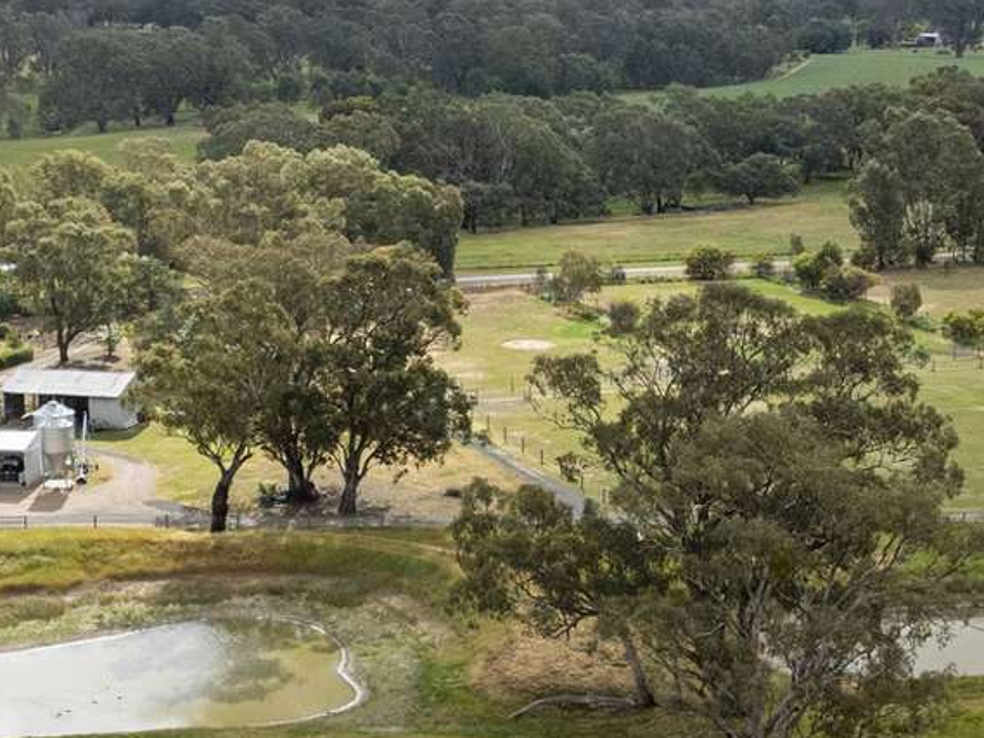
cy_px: 607
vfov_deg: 18.0
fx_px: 2303
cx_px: 432
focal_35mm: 81
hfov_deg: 24.1
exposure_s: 1/6400
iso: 410
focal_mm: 12.29
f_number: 2.8
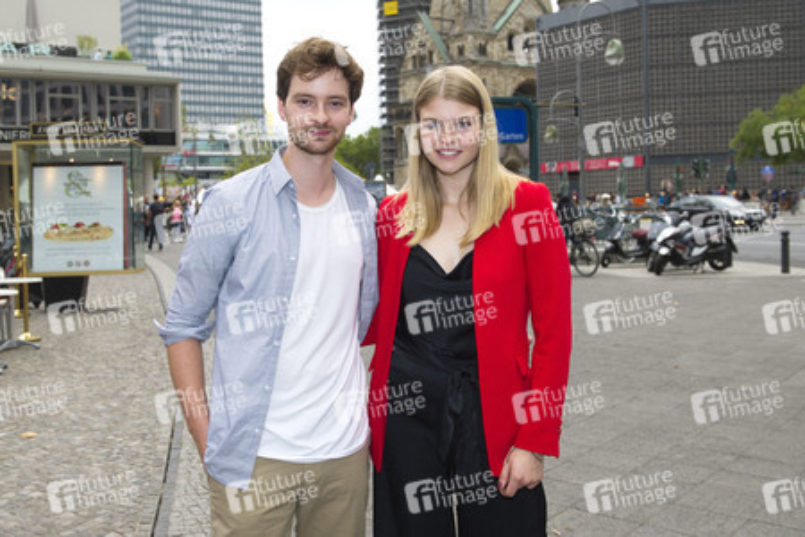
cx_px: 402
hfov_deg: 58.7
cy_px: 268
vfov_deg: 41.1
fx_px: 715
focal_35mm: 32
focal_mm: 32
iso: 250
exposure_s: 1/200
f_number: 5
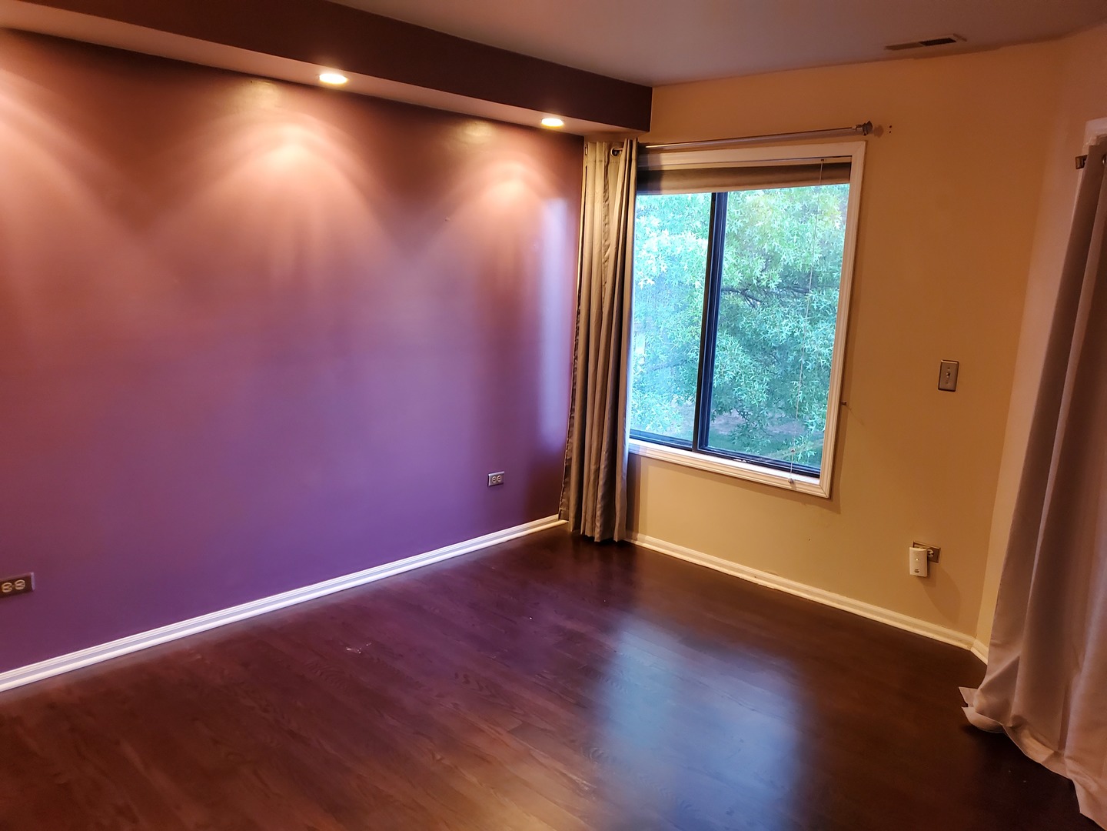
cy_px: 416
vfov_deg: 53.1
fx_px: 831
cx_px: 554
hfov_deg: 67.3
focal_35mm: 26
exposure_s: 1/40
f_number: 1.5
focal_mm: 4.3
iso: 320
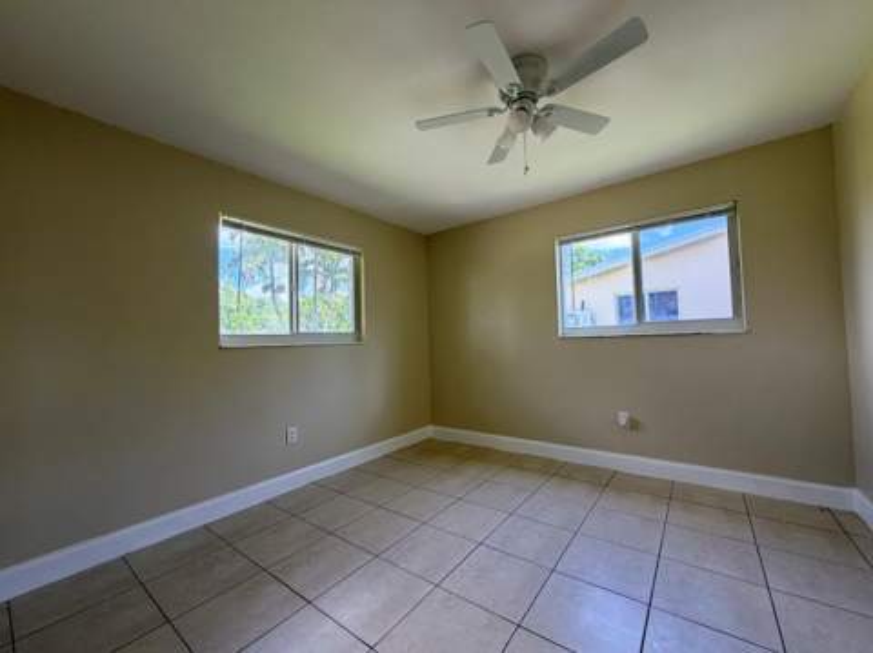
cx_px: 436
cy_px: 326
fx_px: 353
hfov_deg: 102.1
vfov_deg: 85.6
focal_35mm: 14
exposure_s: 1/121
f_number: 2.2
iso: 125
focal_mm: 2.22
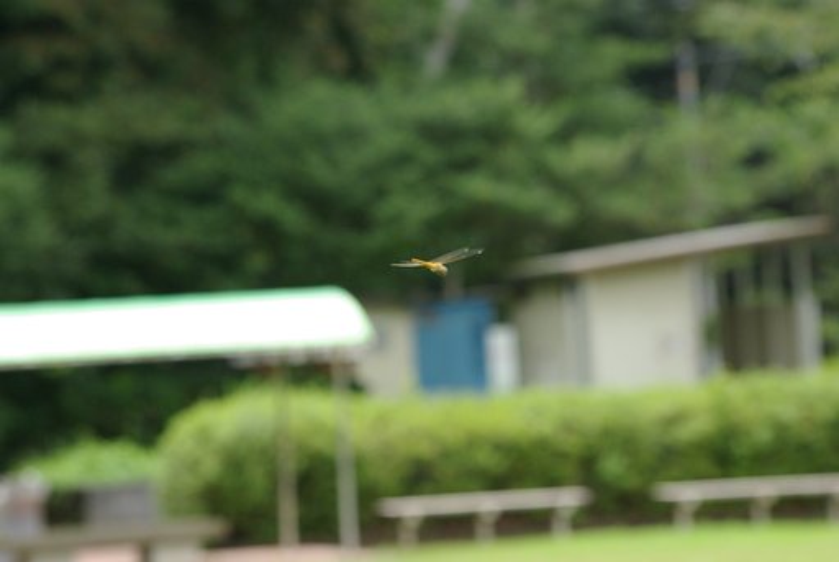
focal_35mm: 225
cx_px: 420
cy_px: 281
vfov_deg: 6.1
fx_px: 5251
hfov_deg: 9.1
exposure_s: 1/250
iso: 400
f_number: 9
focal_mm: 150
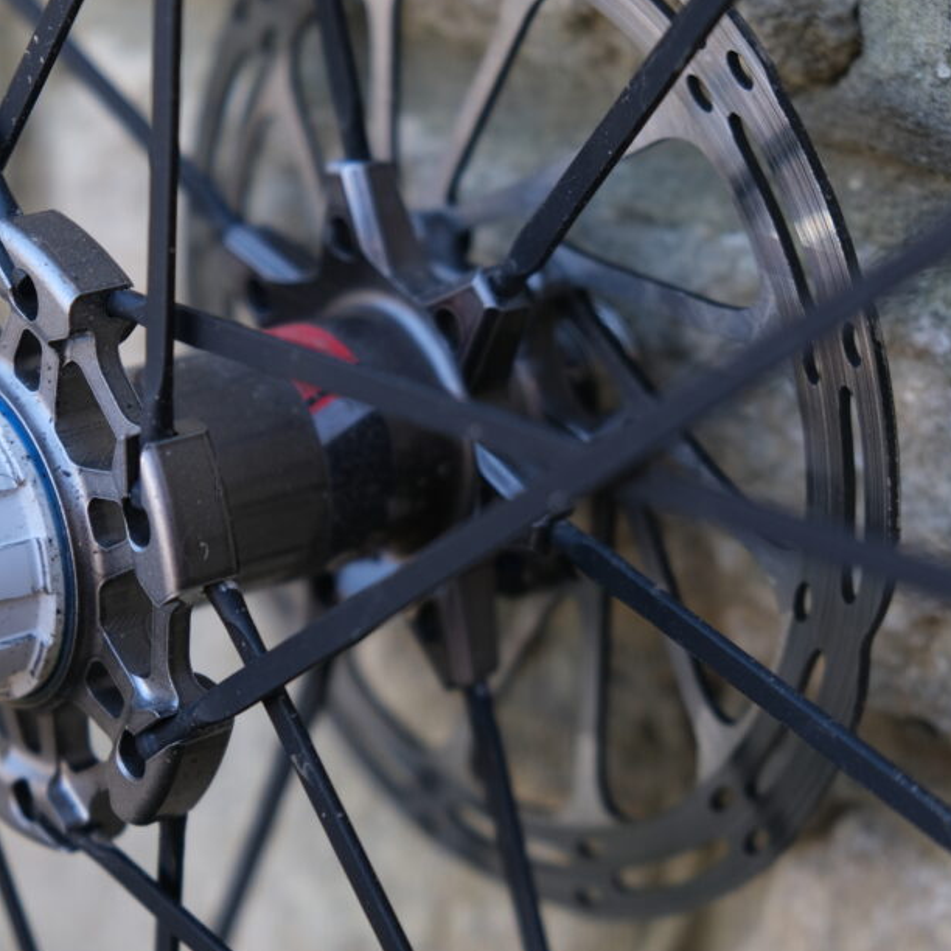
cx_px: 197
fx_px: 2828
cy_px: 523
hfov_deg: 18.9
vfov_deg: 19.1
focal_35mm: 91
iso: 160
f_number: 4
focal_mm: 42.5
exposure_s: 1/90
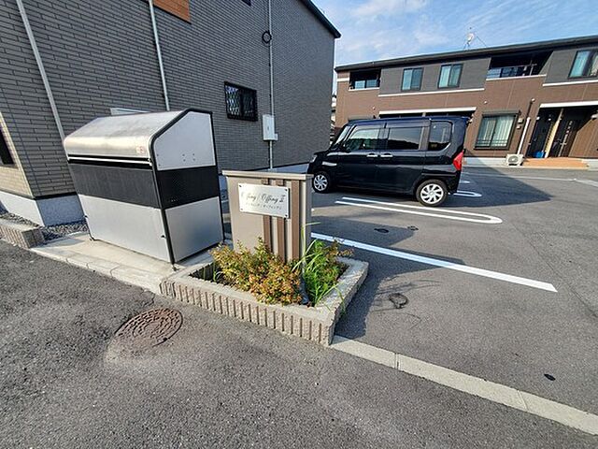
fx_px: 225
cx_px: 299
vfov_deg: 89.9
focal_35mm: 13
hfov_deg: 106.2
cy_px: 224
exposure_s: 1/470
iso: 50
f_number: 2.2
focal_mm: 1.8
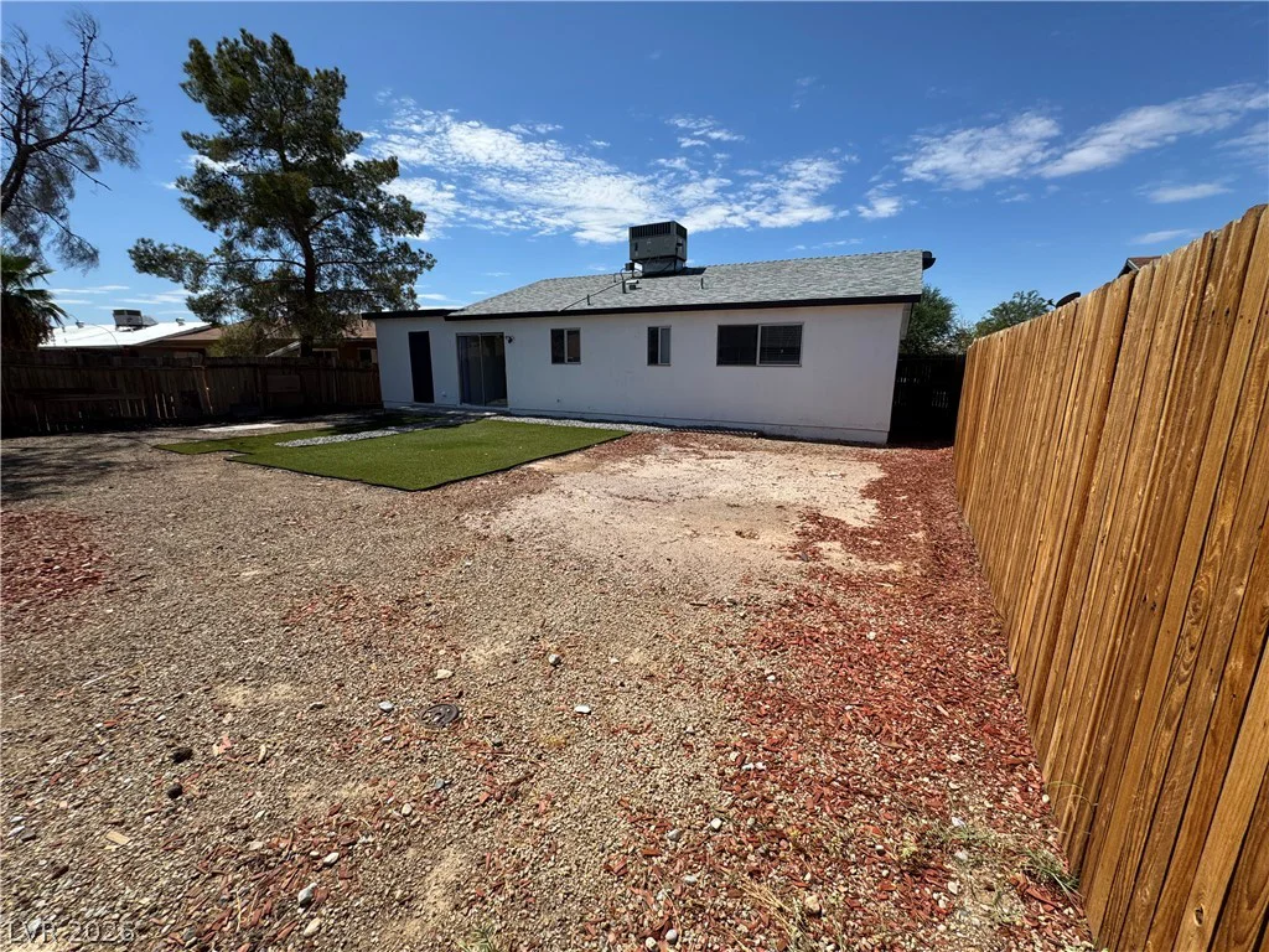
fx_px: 513
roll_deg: -0.8
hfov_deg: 102.1
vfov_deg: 85.7
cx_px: 634
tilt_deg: -12.7
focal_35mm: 14
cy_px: 476
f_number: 2.2
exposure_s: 1/2415
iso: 50
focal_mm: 2.22
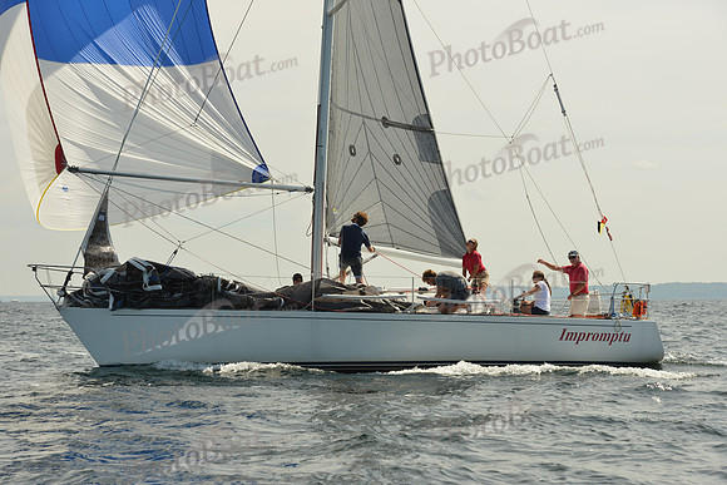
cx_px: 364
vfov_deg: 13.7
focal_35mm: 100
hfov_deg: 20.4
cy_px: 242
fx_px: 2020
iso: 320
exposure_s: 1/1250
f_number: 9
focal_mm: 100
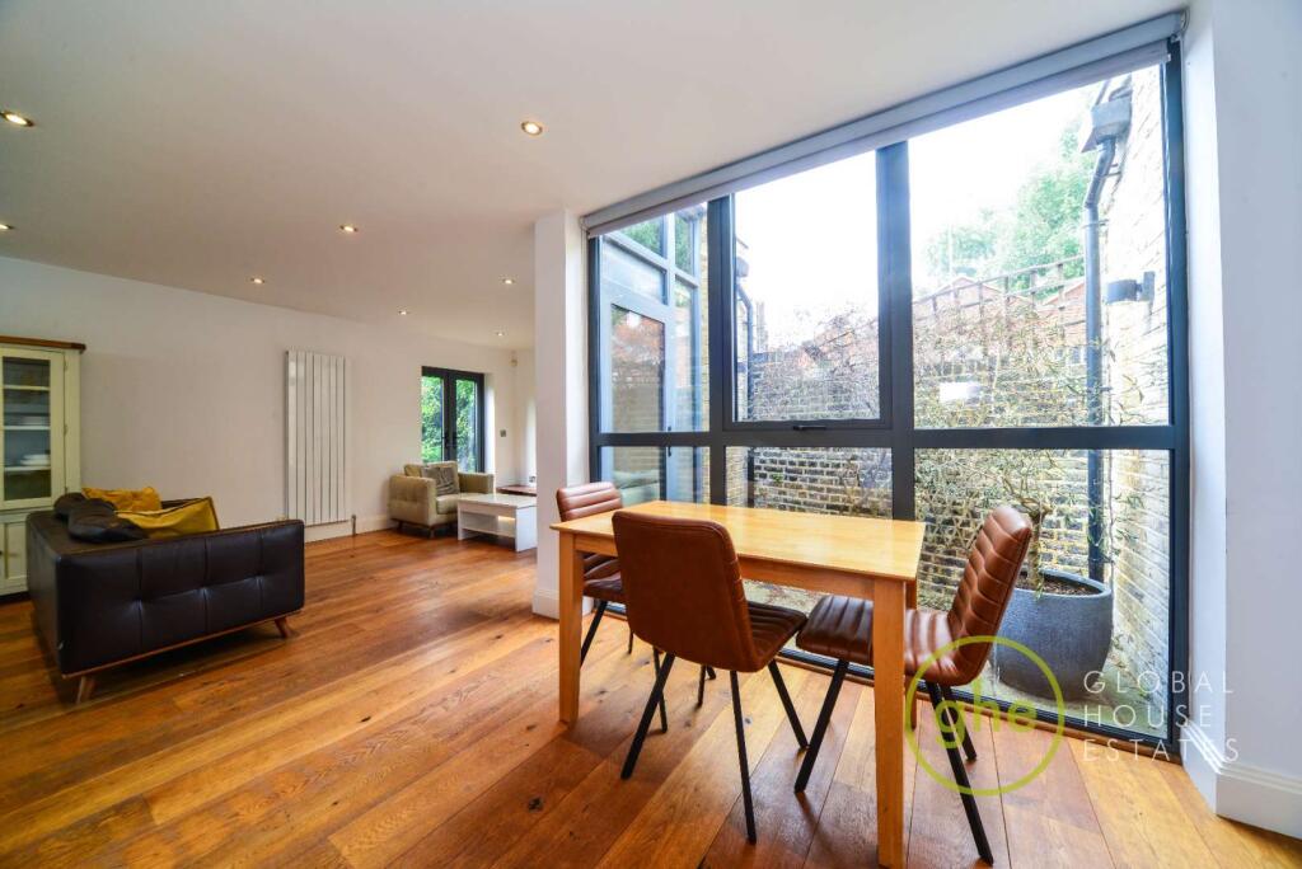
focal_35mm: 12
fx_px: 434
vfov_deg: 90.1
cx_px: 651
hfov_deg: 112.6
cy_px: 434
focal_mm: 12
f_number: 10
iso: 400
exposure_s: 1/25
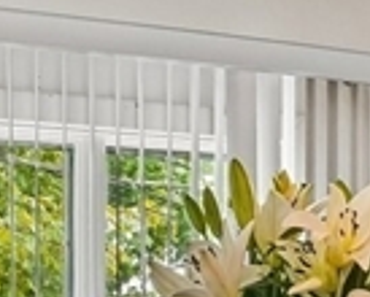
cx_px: 92
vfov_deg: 13.4
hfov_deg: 17.0
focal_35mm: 112
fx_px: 1228
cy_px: 355
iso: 640
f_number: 9
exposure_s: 1/30
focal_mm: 16
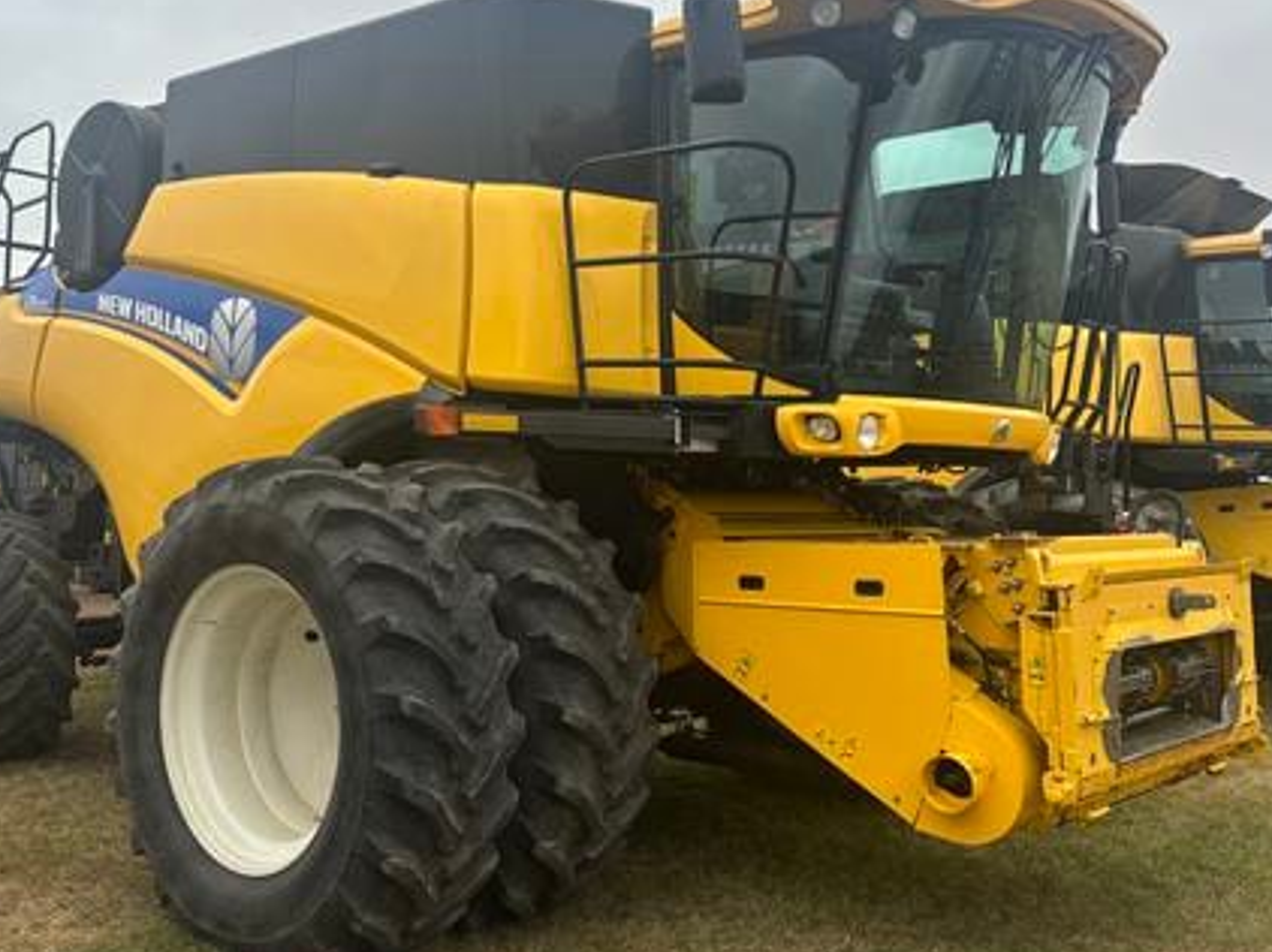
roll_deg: +0.6
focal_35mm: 37
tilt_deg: +3.4
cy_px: 419
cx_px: 518
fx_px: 1359
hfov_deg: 49.9
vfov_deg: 38.6
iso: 50
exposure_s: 1/1220
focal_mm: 5.96
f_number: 1.6
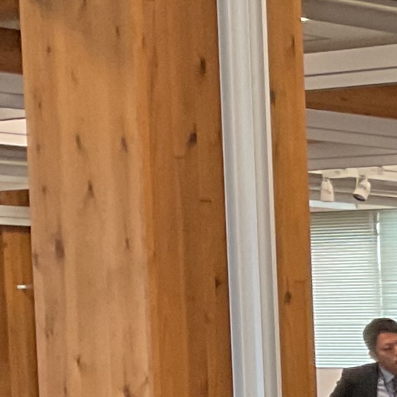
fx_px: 2284
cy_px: 669
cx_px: 1237
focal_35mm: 176
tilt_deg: -7.8
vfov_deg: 9.5
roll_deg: +0.6
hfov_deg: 8.2
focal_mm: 3
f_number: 1.8
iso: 64
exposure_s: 1/60
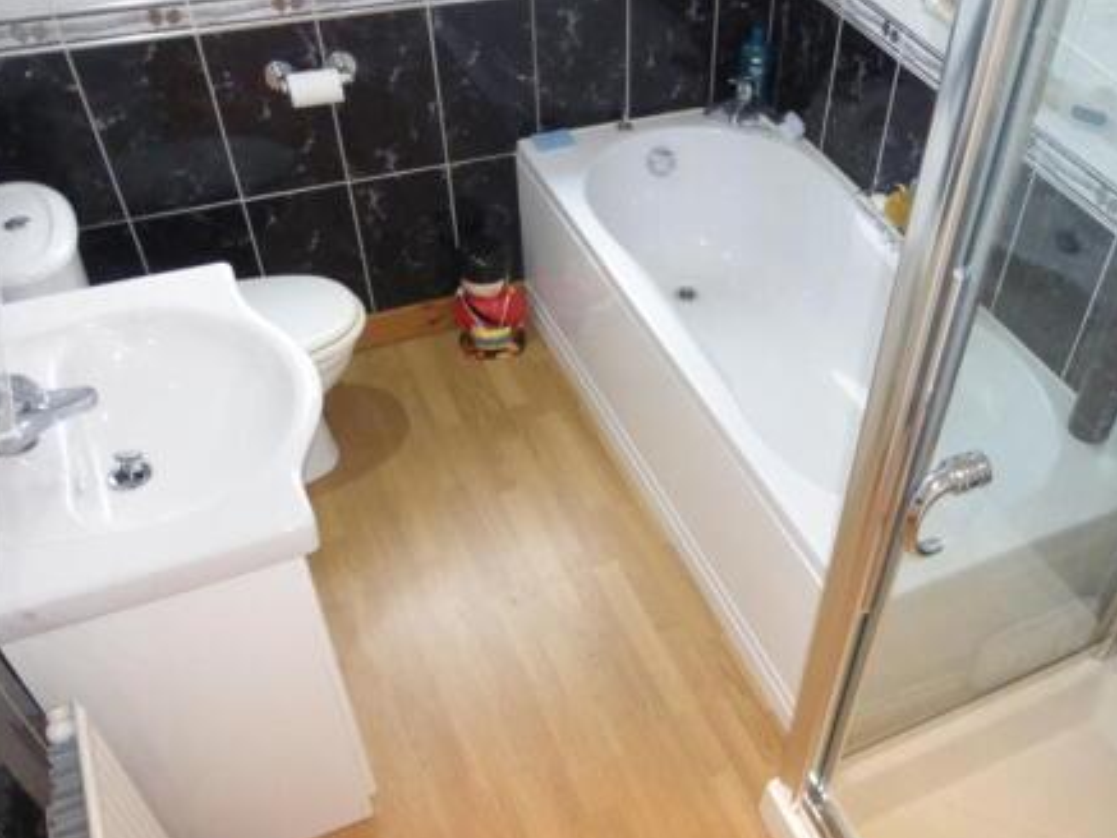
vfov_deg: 44.0
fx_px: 1033
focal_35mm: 32
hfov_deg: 55.8
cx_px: 730
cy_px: 497
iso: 800
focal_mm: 4.3
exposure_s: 1/60
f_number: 3.3
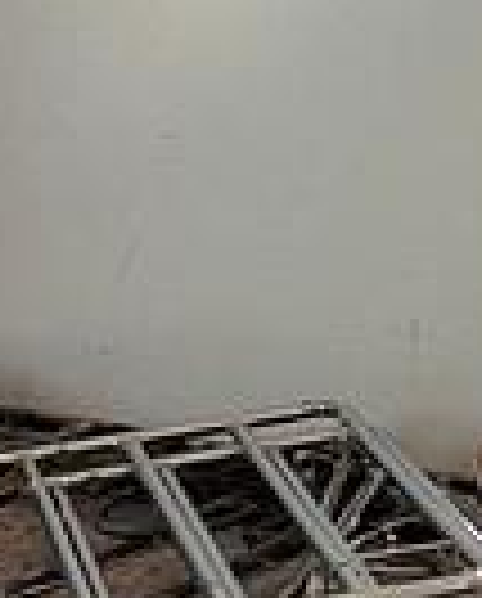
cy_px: 211
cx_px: -536
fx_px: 3465
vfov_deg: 9.9
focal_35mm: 195
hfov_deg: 7.6
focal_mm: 5.4
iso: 200
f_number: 1.8
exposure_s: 1/60
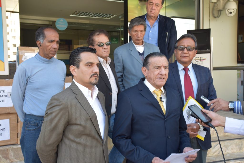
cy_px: 82
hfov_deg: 43.6
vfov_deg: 29.9
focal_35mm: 45
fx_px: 305
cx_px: 122
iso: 400
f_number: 5.6
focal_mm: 30
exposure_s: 1/125
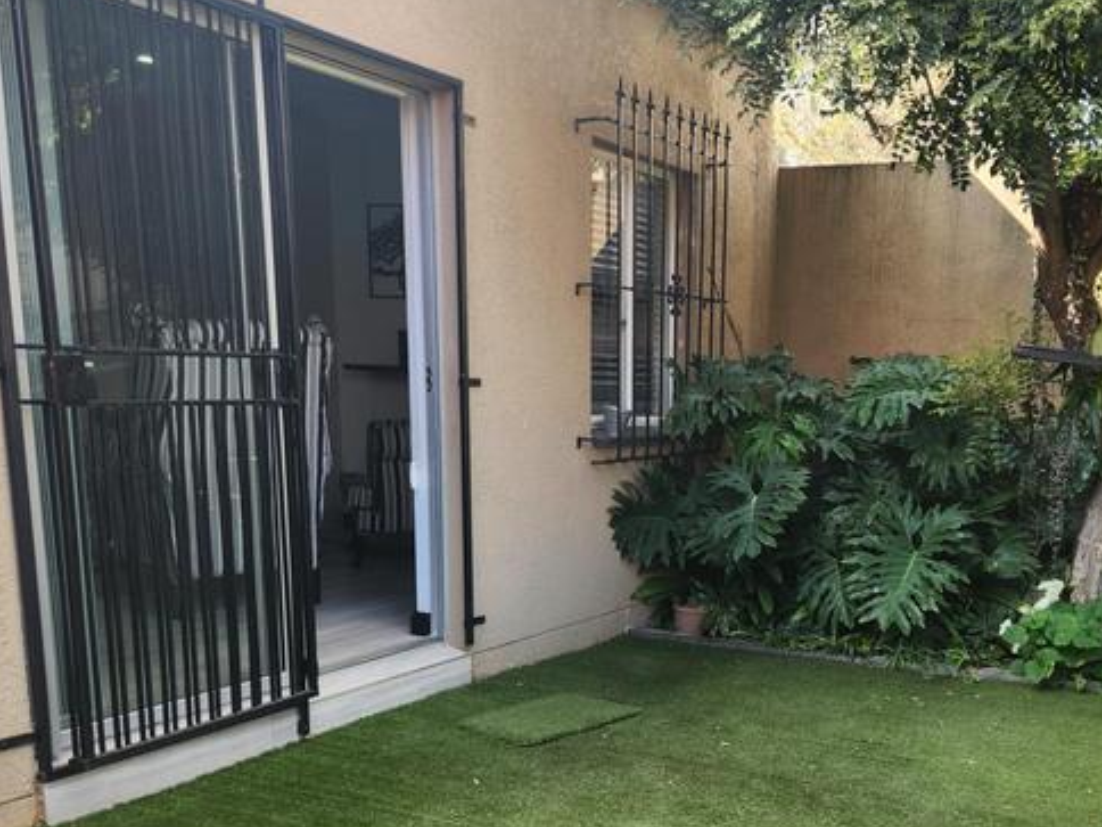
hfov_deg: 47.9
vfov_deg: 36.5
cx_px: 760
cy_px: 656
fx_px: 1210
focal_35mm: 38
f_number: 1.8
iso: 25
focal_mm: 5.4
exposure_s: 1/180
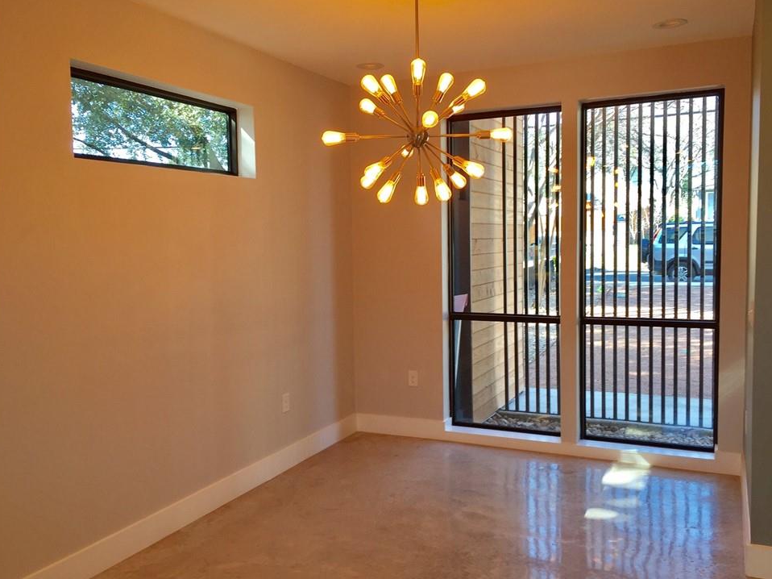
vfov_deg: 45.4
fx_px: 691
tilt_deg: -3.8
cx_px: 404
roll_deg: +0.1
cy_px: 282
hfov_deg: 58.3
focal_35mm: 31
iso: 32
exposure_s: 1/60
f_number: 2.2
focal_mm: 4.15
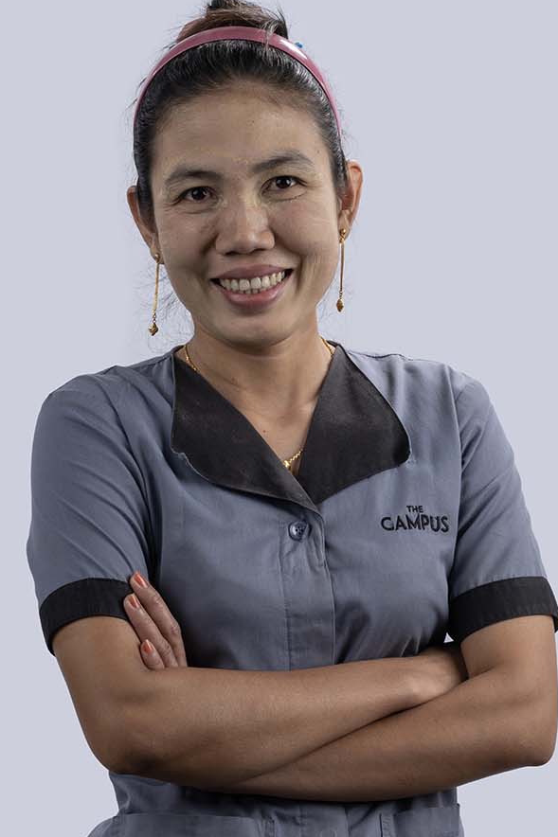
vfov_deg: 12.0
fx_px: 3977
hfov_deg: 8.0
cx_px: 277
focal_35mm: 171
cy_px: 627
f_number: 11
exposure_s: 1/200
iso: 80
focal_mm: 105
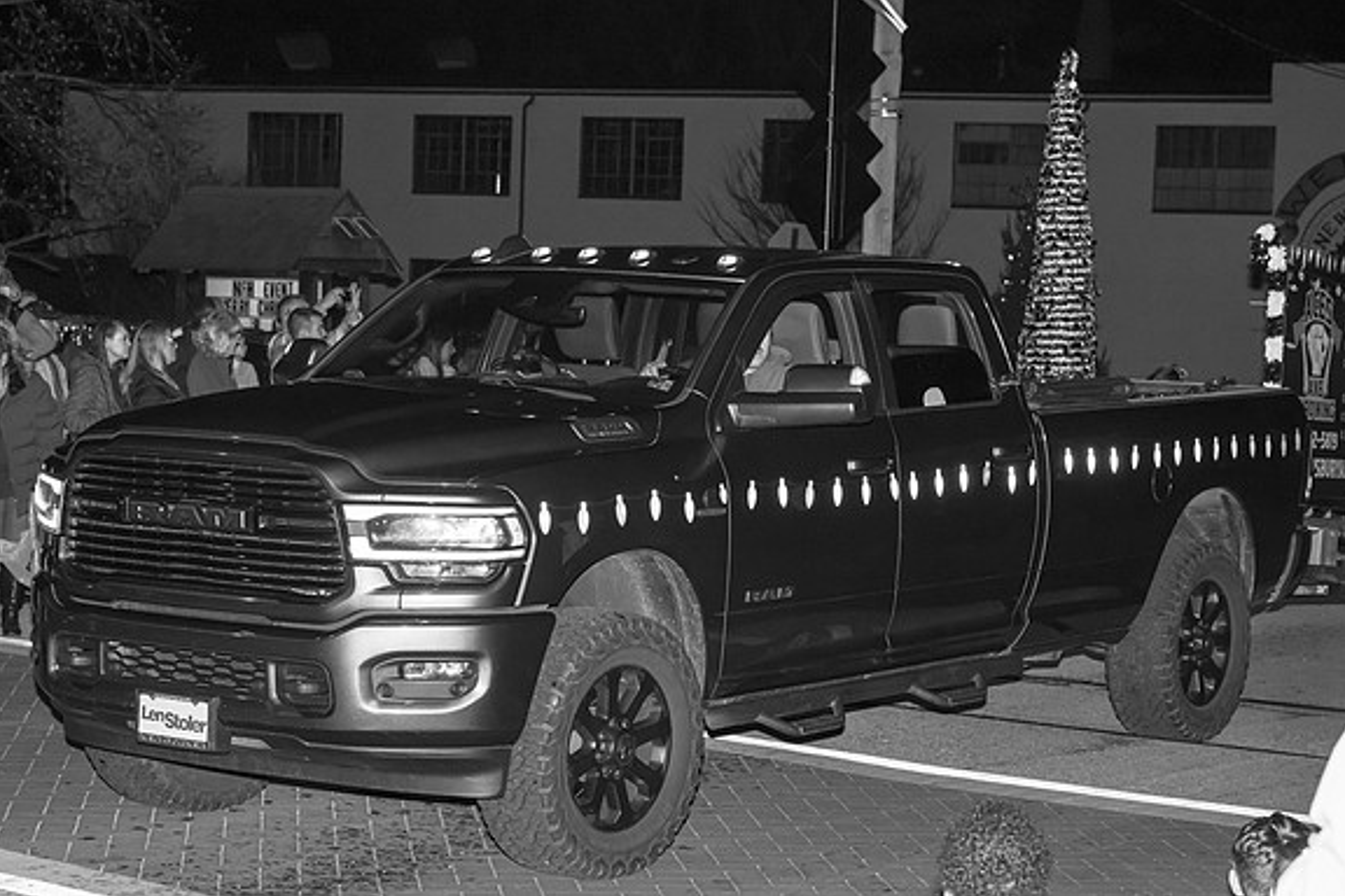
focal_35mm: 82
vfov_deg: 16.7
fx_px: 3063
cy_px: 446
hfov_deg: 24.8
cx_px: 628
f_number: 7.1
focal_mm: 66
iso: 1600
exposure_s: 1/250
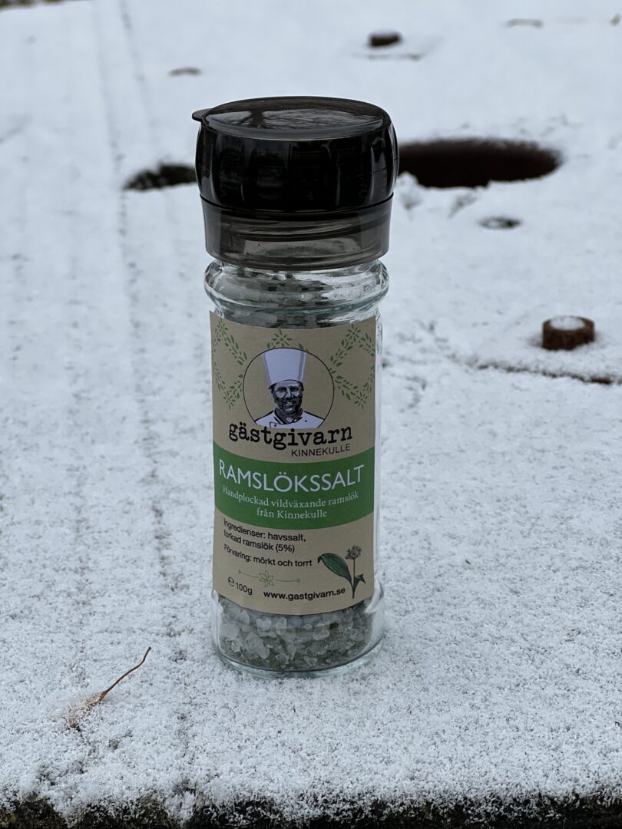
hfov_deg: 19.1
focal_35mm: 77
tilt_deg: -19.7
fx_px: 1845
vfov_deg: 25.3
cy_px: 414
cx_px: 311
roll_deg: +3.0
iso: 32
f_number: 2.8
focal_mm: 9
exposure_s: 1/121
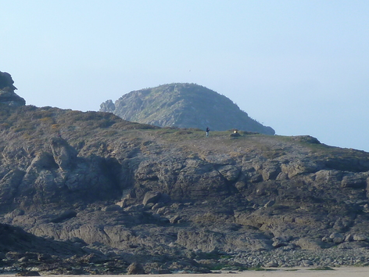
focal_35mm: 150
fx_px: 1599
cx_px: -63
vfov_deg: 9.9
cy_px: 197
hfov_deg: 12.9
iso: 80
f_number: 3.9
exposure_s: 1/250
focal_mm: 9.7
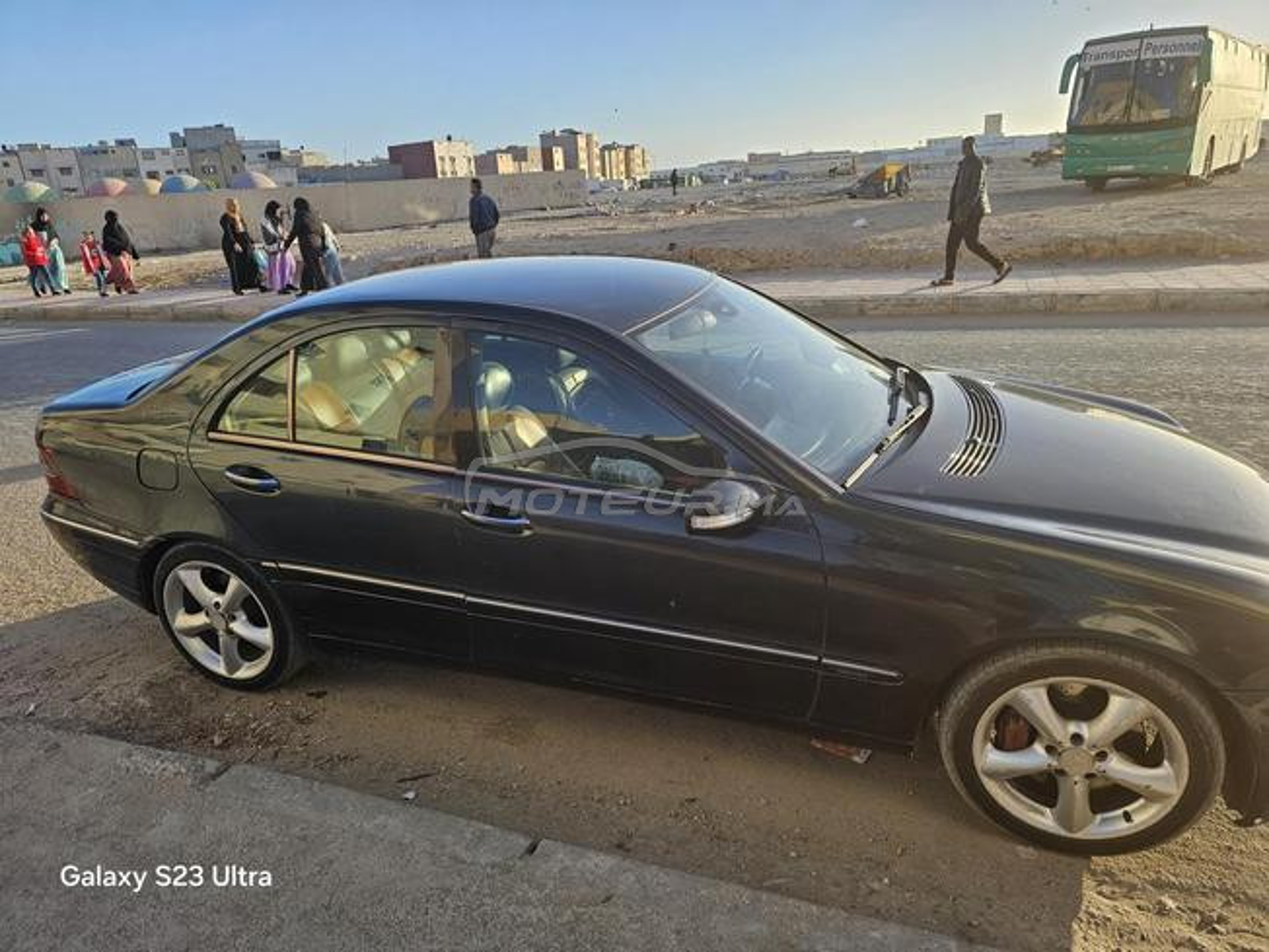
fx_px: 843
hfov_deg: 73.9
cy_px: 476
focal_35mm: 23
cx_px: 634
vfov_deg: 58.9
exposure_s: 1/719
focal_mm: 6.3
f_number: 1.7
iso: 32
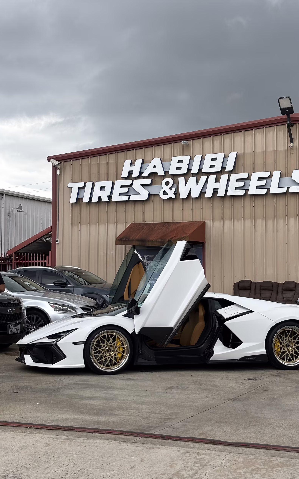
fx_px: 730
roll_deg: -0.4
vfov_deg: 36.3
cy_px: 237
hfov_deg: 23.1
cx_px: 173
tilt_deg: +3.3
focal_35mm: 56
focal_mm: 5.96
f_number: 1.6
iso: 32
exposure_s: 1/477
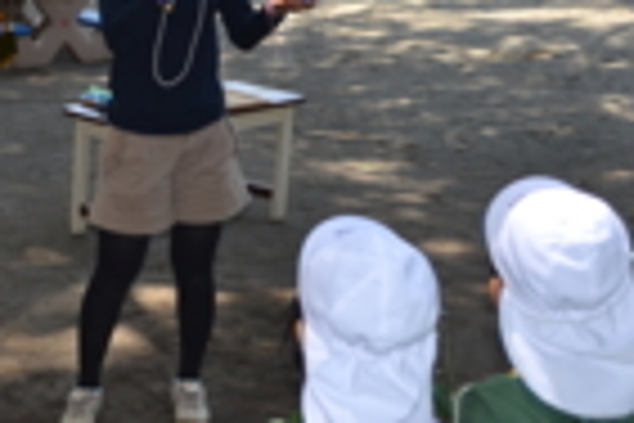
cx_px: 130
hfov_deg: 19.8
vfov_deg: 13.4
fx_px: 1796
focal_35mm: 102
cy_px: 97
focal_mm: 24
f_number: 4
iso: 100
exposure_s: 1/200
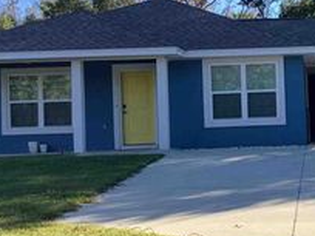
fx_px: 692
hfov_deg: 24.7
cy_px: 123
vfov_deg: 19.4
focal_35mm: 76
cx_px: 303
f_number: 2.4
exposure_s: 1/554
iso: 25
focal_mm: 3.3
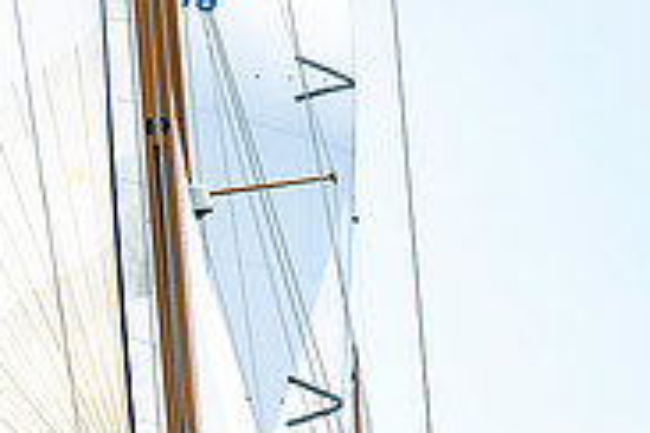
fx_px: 17657
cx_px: 156
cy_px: 625
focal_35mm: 978
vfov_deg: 1.4
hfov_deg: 2.1
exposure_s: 1/2000
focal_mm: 300
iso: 250
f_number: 5
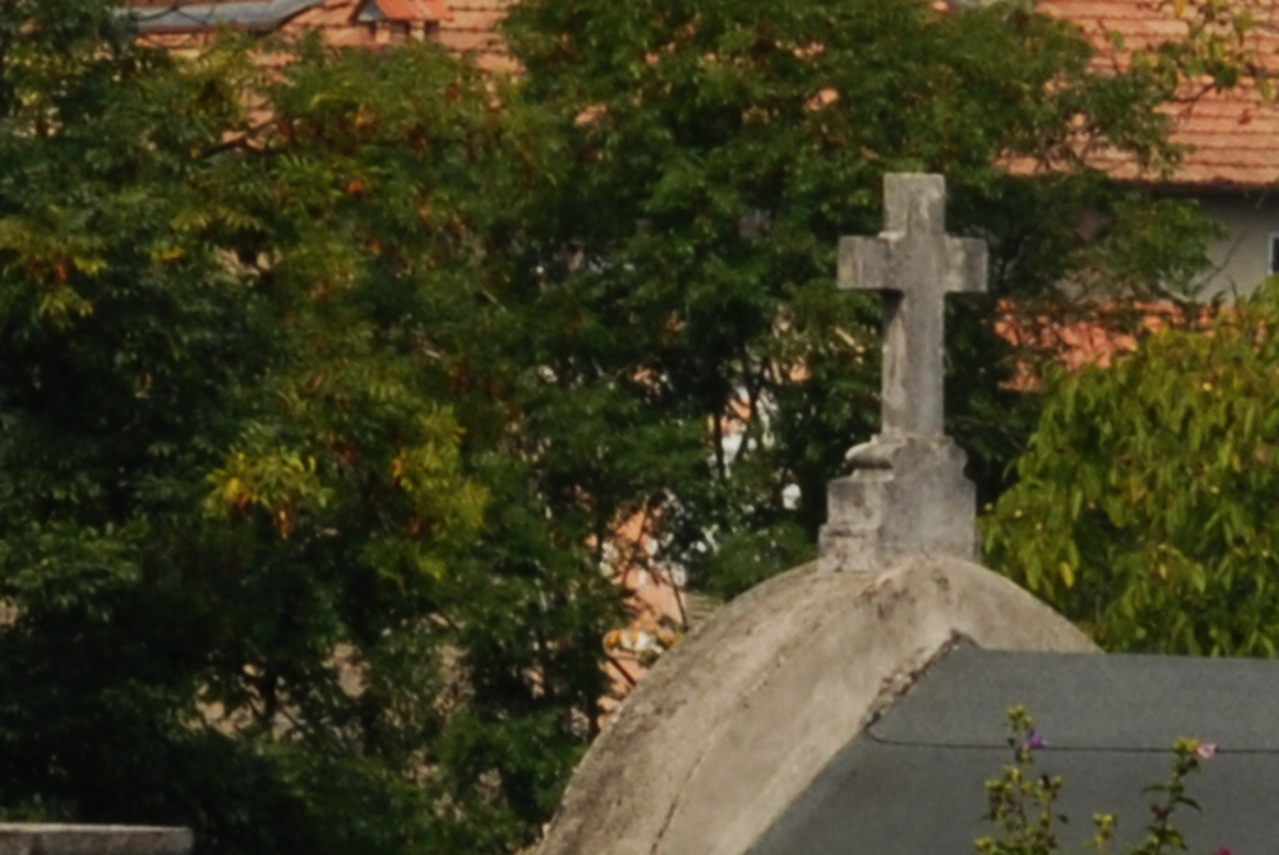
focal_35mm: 767
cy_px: -876
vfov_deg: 1.8
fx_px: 27272
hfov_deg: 2.7
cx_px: -546
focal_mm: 90
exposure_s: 1/80
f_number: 20
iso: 160
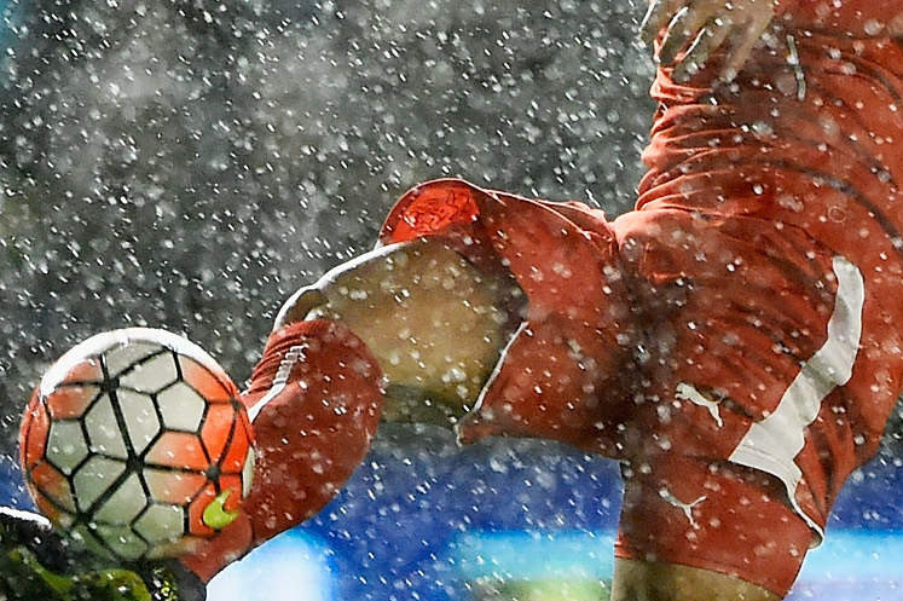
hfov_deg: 1.3
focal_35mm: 1607
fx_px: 40281
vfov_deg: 0.9
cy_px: 172
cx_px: 469
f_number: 2.8
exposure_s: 1/1250
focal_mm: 400
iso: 3200
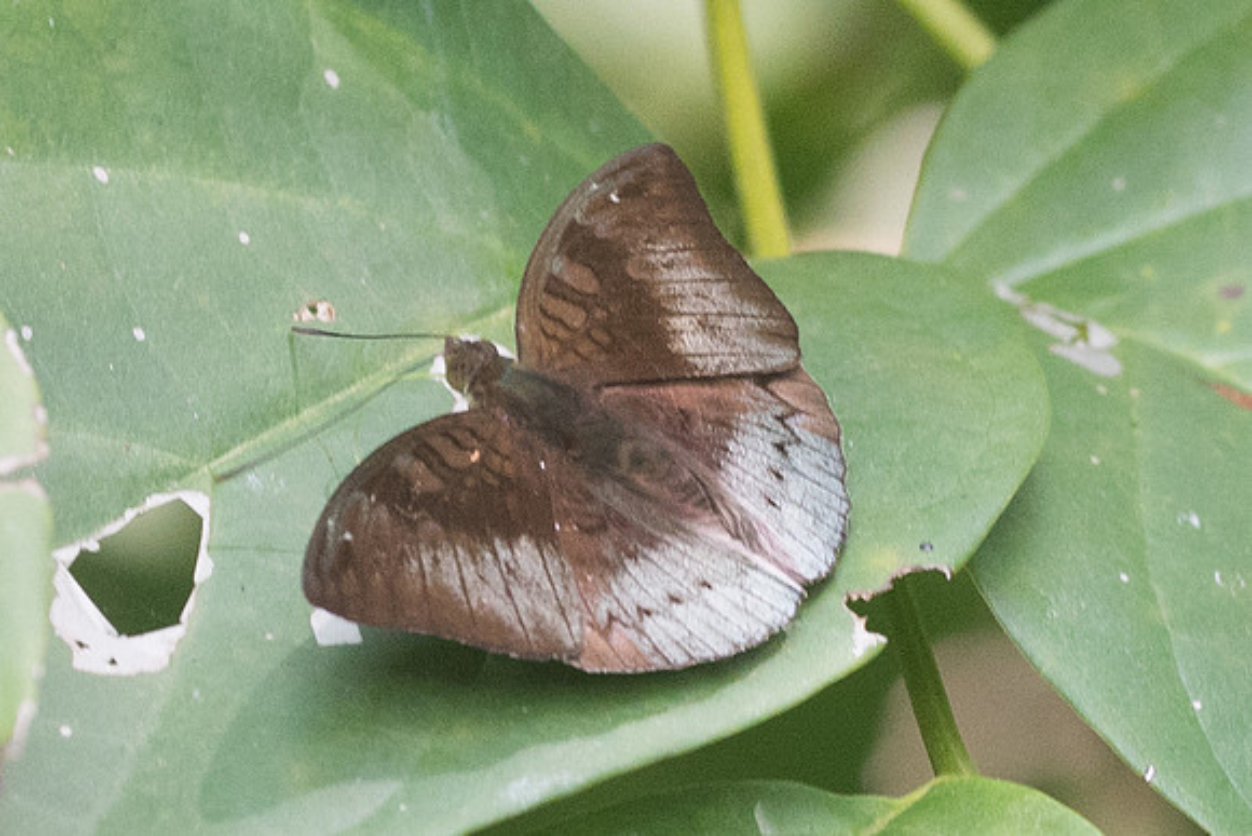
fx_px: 33169
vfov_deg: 1.4
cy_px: 514
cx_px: 721
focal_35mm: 954
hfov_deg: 2.2
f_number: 4.5
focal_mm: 150
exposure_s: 1/320
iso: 800
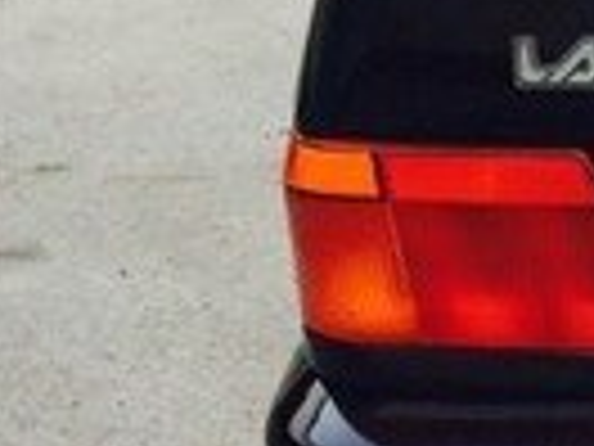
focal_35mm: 145
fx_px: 2488
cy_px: 218
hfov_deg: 12.0
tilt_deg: -16.9
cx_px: 1233
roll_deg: +0.0
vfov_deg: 10.2
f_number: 2.2
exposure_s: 1/33
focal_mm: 4.15
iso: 64
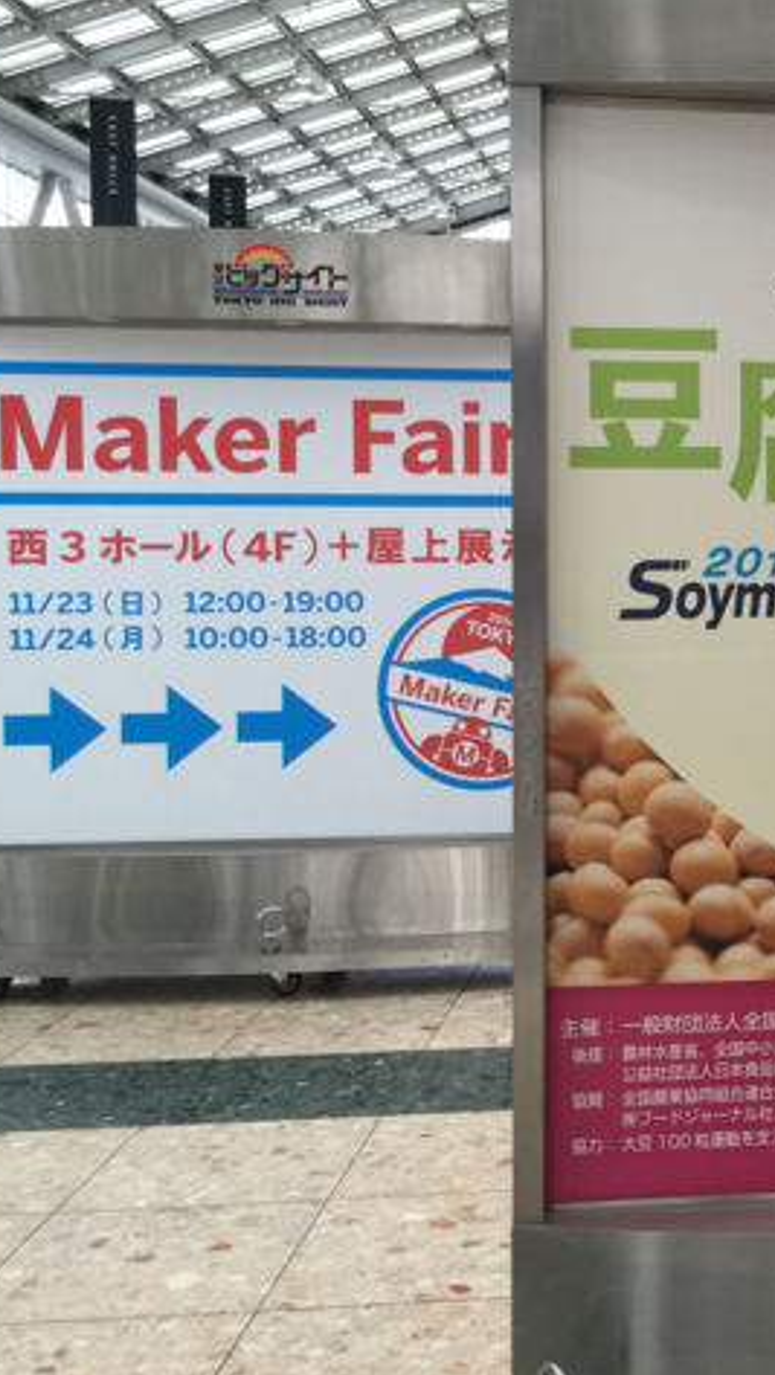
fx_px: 1752
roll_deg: -0.2
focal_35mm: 48
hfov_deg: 22.4
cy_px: 612
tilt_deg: -1.7
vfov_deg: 42.8
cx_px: 1001
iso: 32
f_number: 2.2
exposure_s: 1/40
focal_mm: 4.15
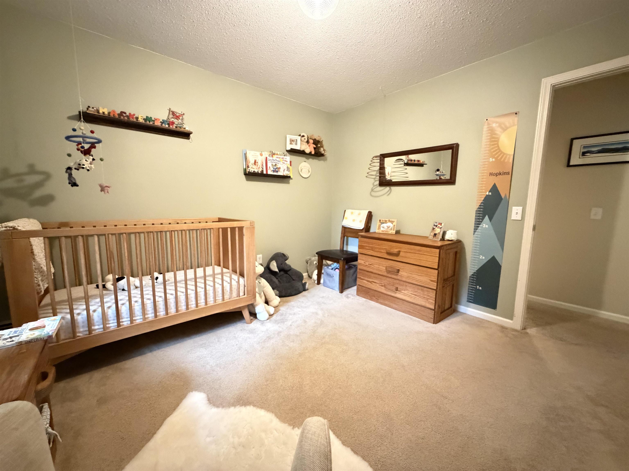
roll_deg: -0.8
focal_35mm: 14
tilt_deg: -7.4
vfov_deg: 85.7
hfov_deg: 102.1
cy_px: 236
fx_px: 254
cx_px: 314
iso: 2000
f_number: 2.2
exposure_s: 1/30
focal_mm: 2.22
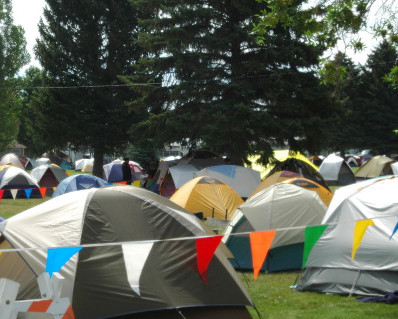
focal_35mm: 89
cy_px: 159
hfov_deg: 21.5
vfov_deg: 17.3
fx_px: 1048
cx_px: 186
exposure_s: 1/400
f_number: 8
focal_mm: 52
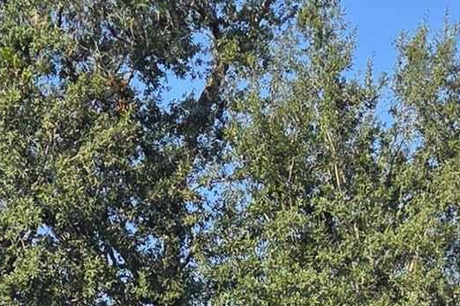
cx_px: 260
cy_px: 678
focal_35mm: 141
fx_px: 1801
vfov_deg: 9.0
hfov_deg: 14.6
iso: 80
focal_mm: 5.4
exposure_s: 1/2929
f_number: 1.8
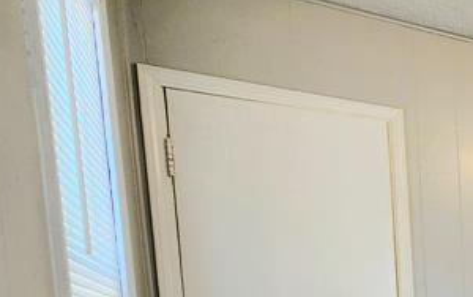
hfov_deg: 27.8
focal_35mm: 47
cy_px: 400
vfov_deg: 23.7
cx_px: 717
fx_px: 606
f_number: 2.2
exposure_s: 1/60.2
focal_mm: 2.2
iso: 160
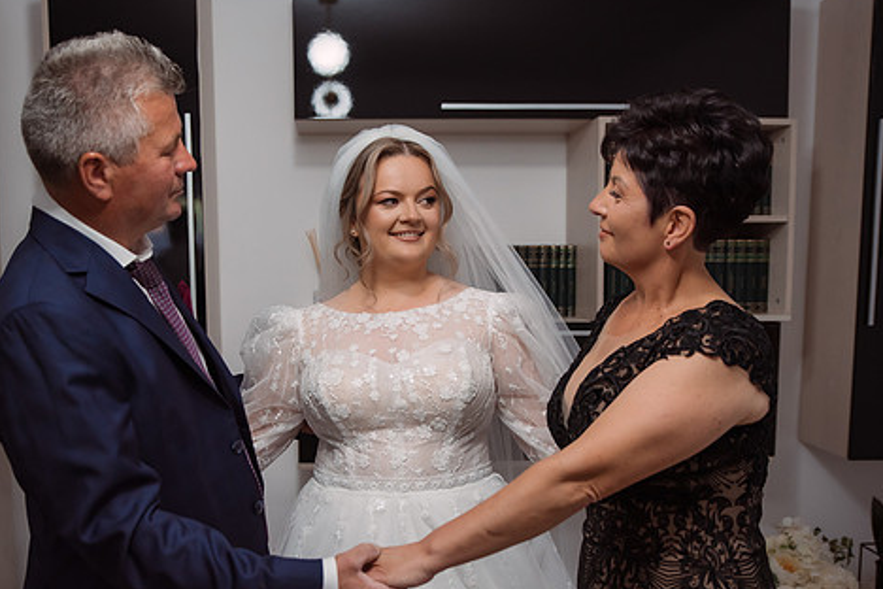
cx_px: 392
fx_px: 981
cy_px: 362
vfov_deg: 33.3
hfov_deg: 48.4
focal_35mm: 40
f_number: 2.8
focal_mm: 31
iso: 1600
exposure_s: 1/200
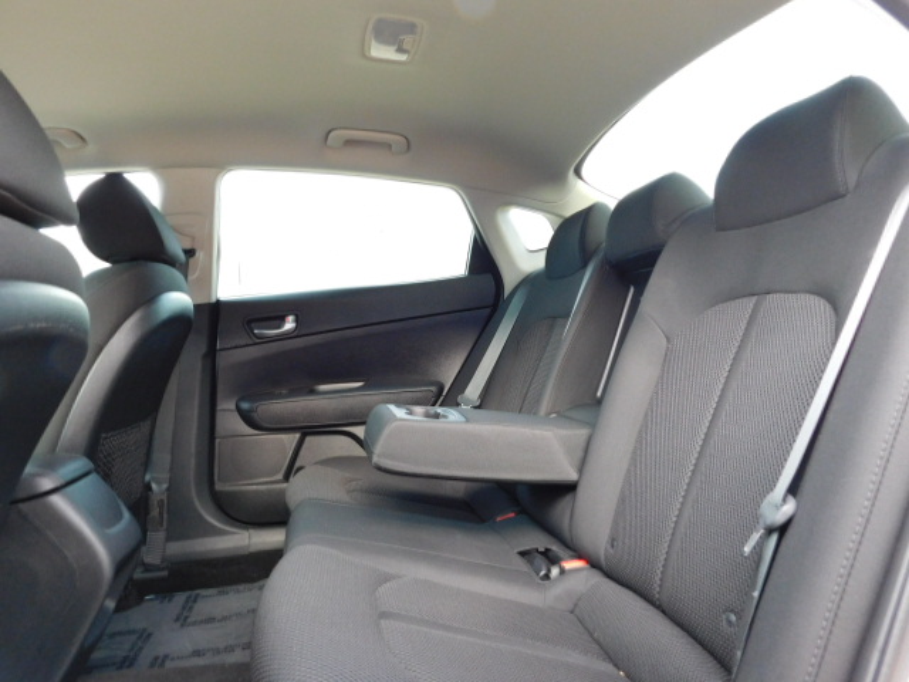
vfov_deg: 58.9
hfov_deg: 73.9
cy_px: 341
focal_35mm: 23
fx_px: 604
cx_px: 454
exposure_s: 1/30
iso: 220
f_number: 3
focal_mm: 4
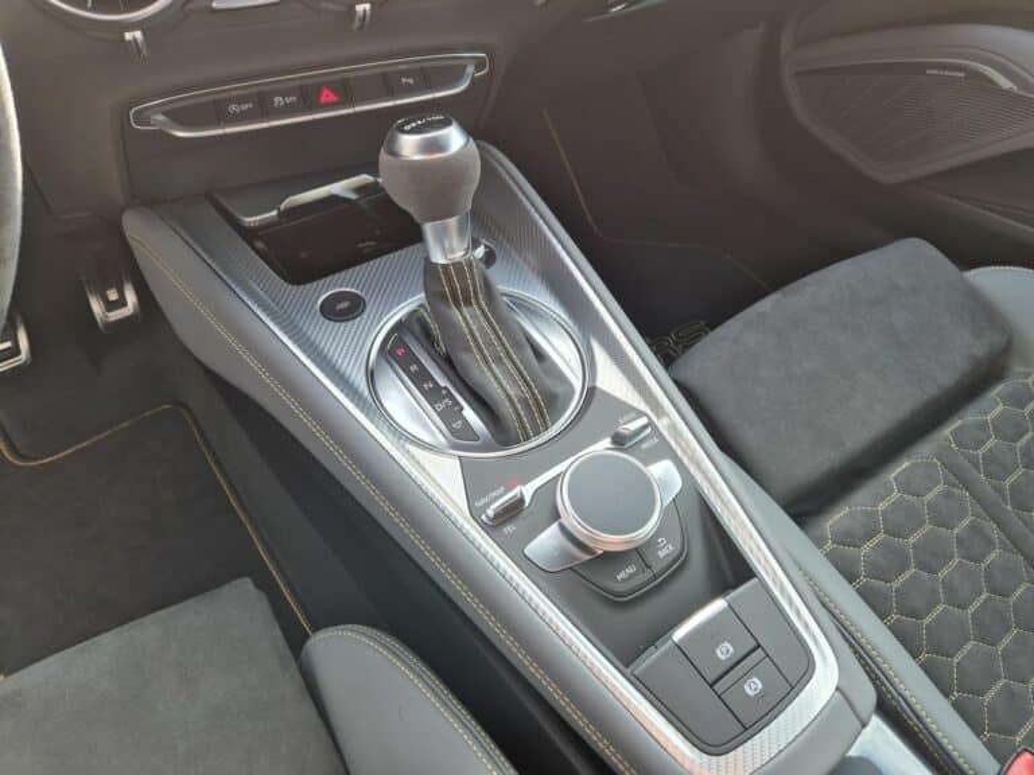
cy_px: 388
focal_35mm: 23
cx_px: 517
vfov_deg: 58.9
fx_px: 687
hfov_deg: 73.9
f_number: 1.8
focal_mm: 5.4
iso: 64
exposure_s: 1/180
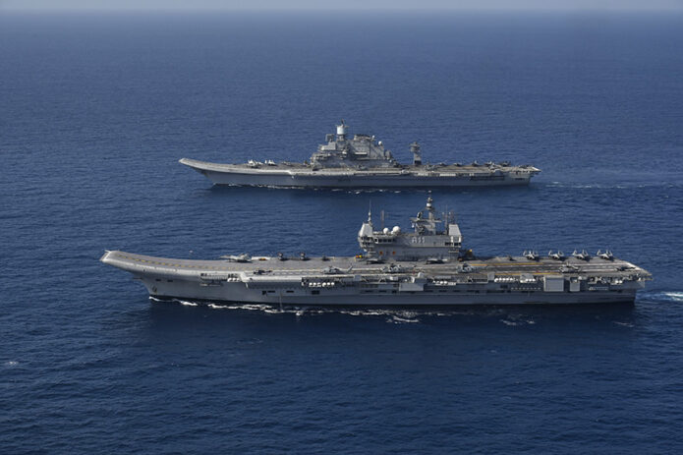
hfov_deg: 27.7
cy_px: 228
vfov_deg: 18.7
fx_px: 1385
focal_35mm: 73
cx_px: 342
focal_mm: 73
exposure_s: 1/640
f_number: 11
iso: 250
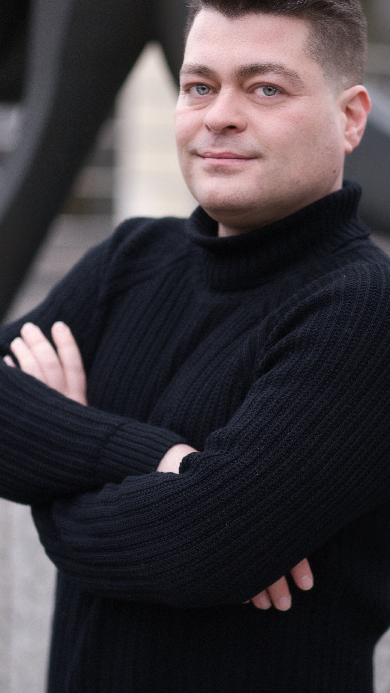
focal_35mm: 119
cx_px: 217
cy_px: 344
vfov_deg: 18.0
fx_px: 2188
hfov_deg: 10.2
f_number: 1.6
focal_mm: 56
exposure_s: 1/1250
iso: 320
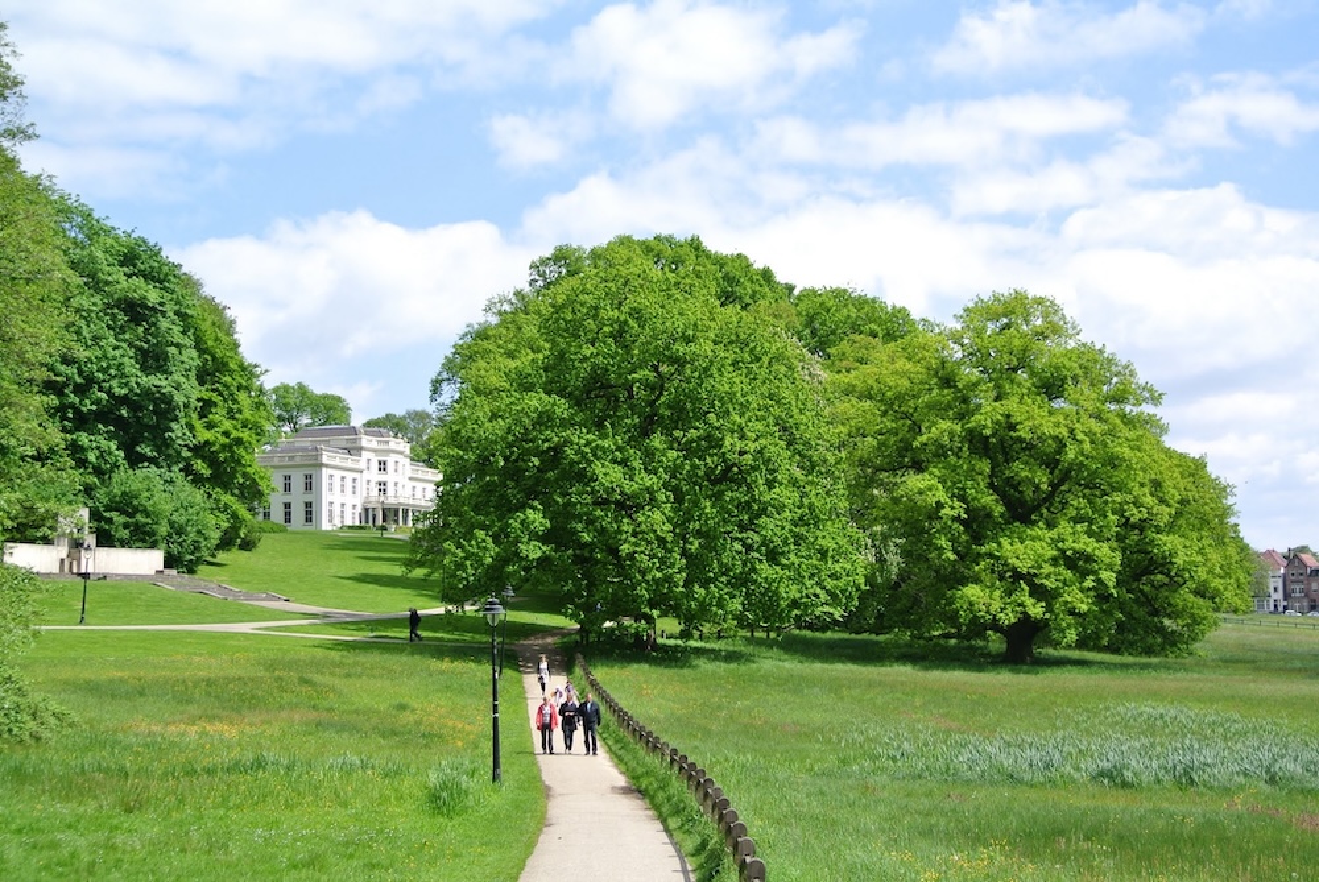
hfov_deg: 36.8
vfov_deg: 25.1
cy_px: 441
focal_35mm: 54
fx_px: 1980
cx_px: 660
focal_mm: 20.3
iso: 100
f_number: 5
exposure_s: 1/400
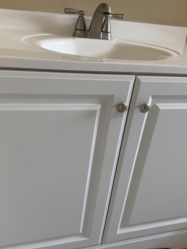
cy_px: 126
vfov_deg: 55.4
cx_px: 91
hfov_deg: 42.9
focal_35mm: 33
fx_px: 238
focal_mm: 6.76
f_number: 1.78
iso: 200
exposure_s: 1/119
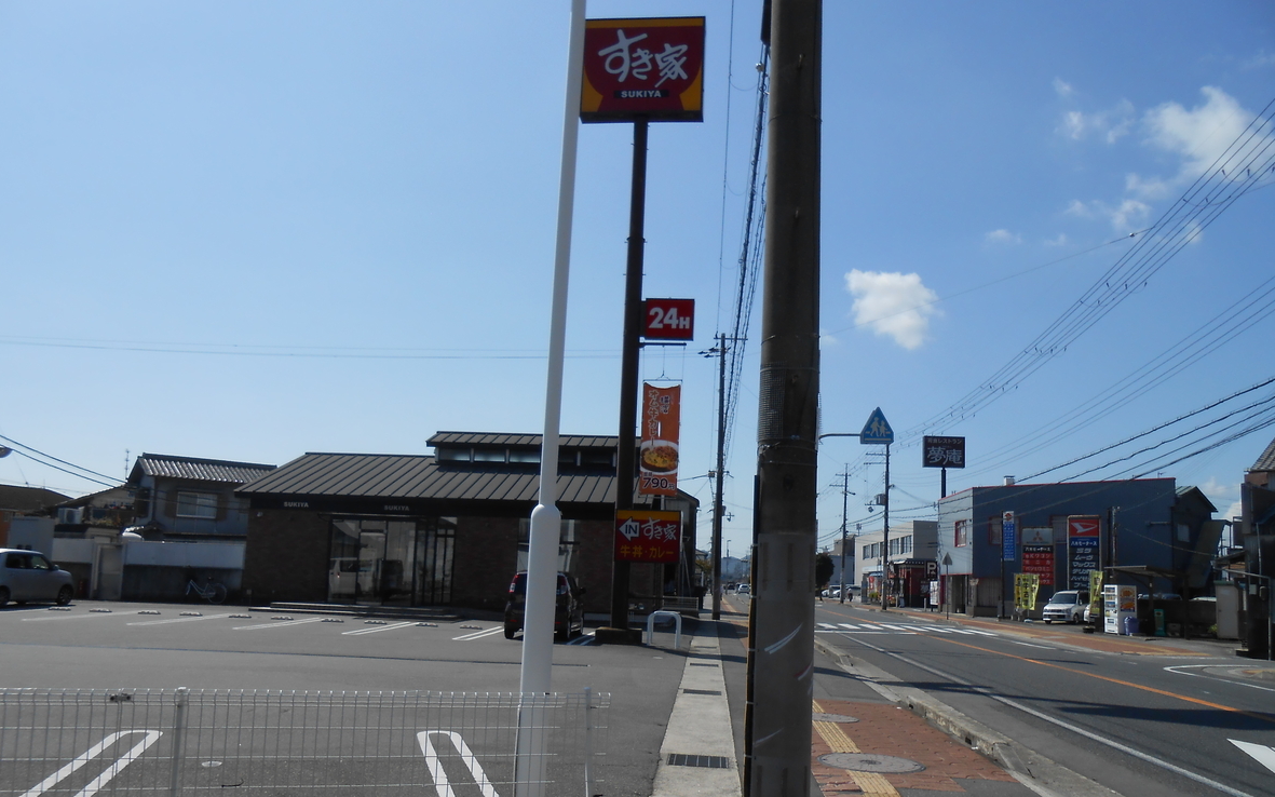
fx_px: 973
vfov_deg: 44.4
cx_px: 642
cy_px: 468
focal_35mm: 28
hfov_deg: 66.5
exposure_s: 1/1500
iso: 80
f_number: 3.5
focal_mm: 4.6
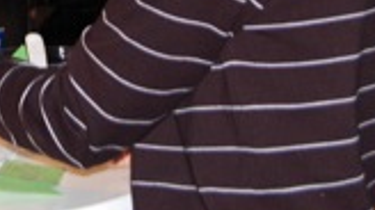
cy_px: -159
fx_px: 1580
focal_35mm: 159
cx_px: -39
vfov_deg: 7.4
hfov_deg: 13.3
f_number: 4.2
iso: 400
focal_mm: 26
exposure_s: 1/60
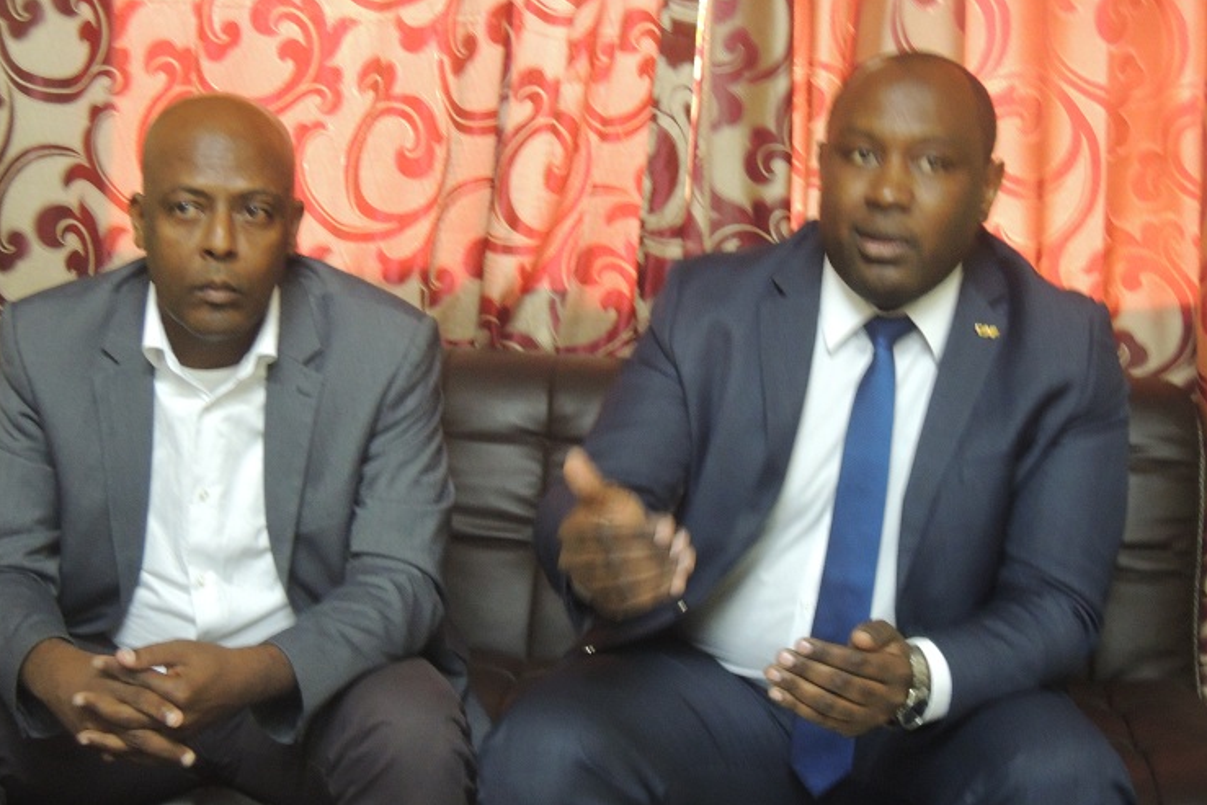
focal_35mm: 58
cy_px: 444
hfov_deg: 34.5
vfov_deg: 23.4
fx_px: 1945
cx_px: 608
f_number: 3.5
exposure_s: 1/8
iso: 800
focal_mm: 9.9
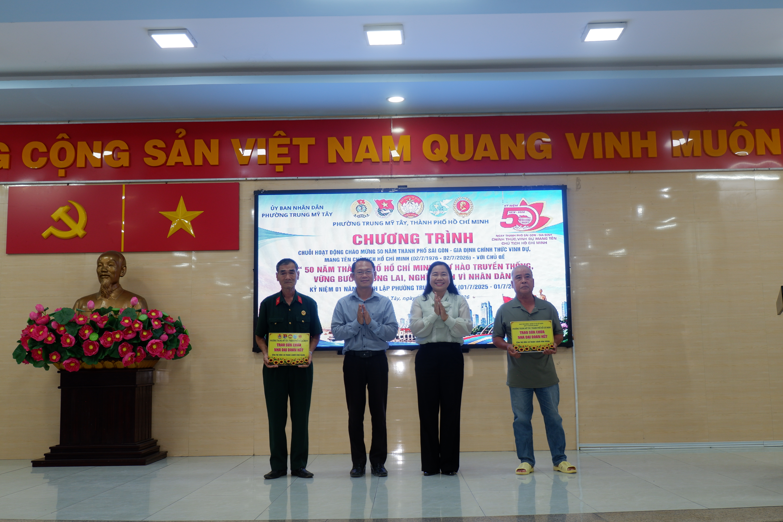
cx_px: 392
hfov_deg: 53.1
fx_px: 783
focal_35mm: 36
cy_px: 261
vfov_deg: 36.9
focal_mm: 24.3
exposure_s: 1/50
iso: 250
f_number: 4.2
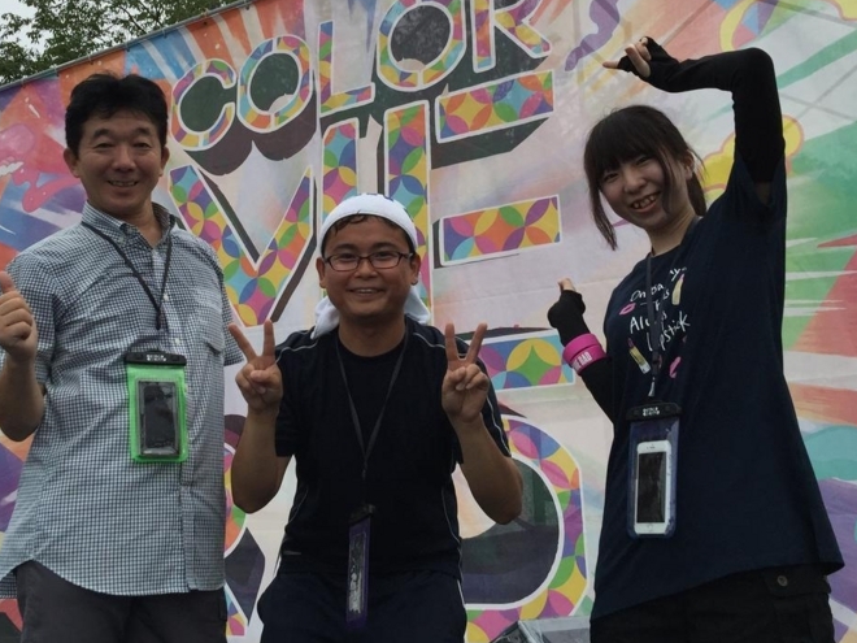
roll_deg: -3.0
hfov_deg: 41.9
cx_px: 345
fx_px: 1114
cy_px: 234
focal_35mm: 45
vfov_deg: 32.0
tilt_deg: +18.6
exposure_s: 1/430
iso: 32
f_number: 2.2
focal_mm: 4.15
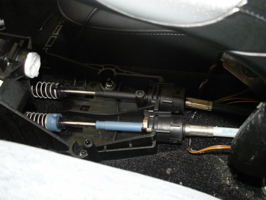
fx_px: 269
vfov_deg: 40.7
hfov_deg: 52.6
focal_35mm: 35
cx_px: 133
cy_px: 100
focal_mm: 5.86
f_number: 2.8
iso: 160
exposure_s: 1/40
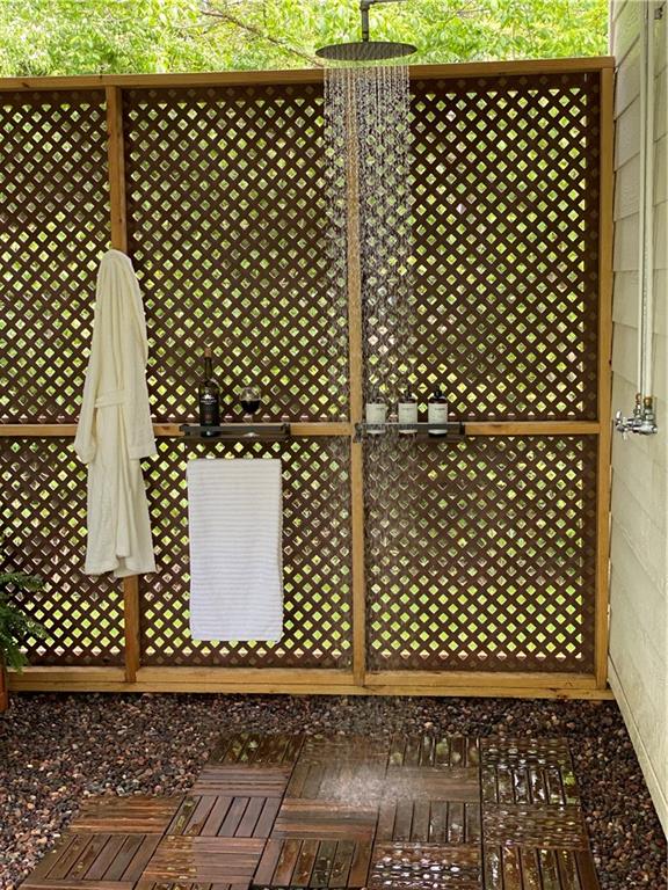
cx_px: 334
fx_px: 1338
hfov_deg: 28.0
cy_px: 445
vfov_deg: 36.8
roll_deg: +0.3
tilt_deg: -6.1
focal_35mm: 52
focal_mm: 6
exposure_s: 1/122
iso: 80
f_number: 2
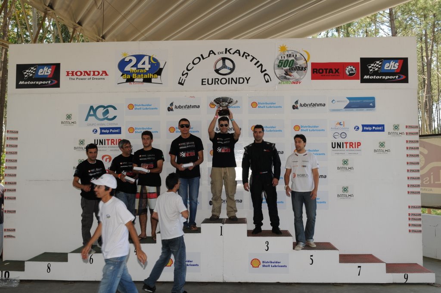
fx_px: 404
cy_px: 146
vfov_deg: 39.9
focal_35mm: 33
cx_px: 220
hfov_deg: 57.3
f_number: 8
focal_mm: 22
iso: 200
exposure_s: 1/60
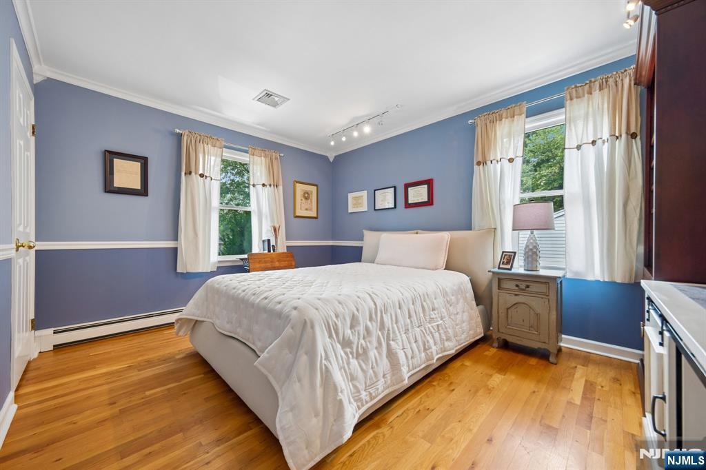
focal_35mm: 13
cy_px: 235
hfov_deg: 108.3
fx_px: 255
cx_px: 353
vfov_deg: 85.4
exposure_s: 1/25
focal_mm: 8.9
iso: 200
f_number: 4
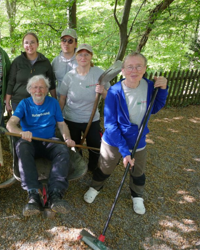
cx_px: 35
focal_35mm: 27
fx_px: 200
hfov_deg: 49.5
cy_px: 124
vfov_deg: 64.1
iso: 500
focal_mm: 10
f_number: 4
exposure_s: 1/60
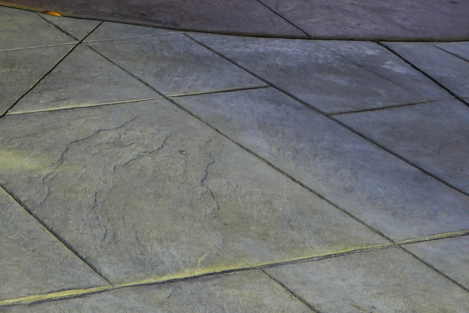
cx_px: -470
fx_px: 1173
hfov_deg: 16.8
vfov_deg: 12.2
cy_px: -436
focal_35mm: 90
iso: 100
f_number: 11
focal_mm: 16
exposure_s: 13
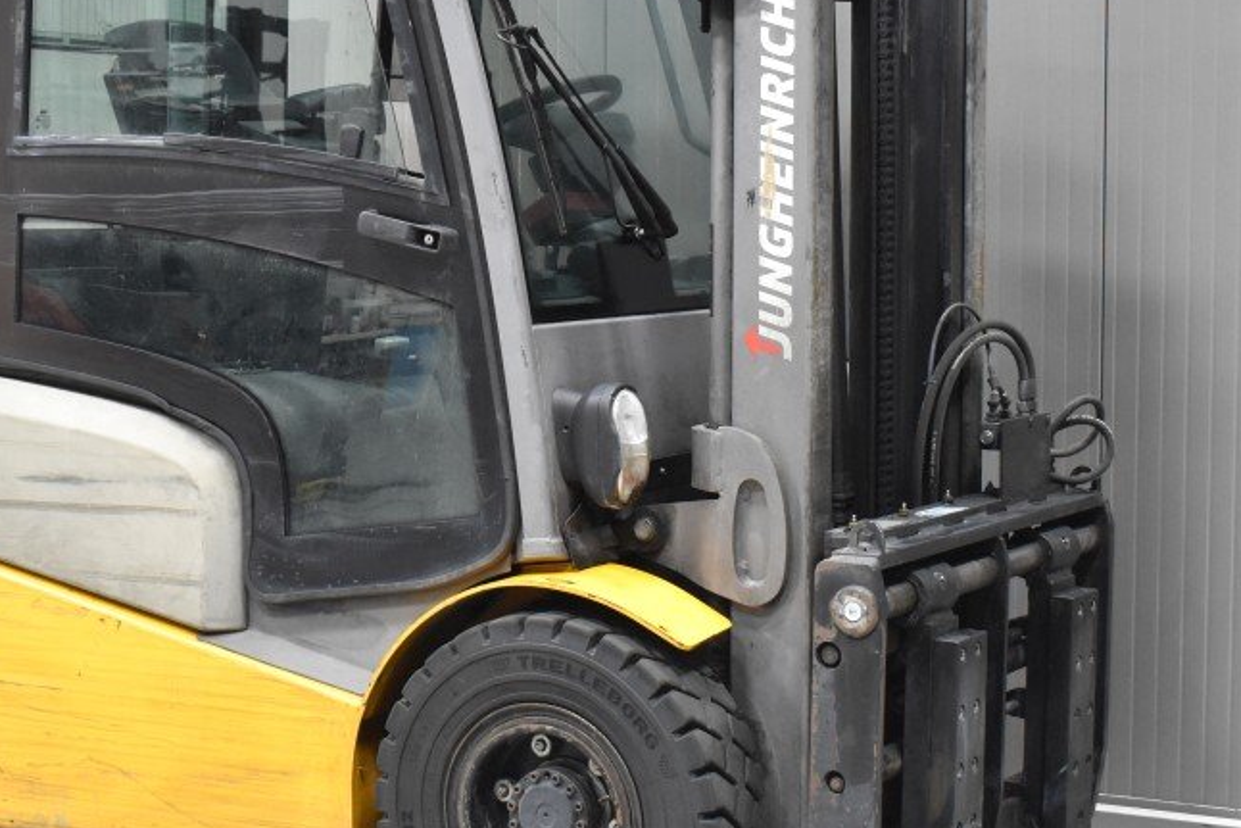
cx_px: 521
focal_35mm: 78
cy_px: 342
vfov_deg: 17.5
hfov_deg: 26.0
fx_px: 2689
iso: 2000
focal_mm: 28
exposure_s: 1/30
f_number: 5.6
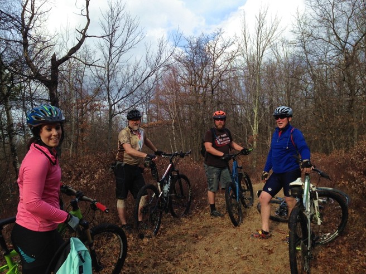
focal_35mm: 33
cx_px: 183
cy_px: 137
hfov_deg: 55.4
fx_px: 349
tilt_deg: +3.1
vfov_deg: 42.9
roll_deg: +0.7
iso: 50
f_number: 2.4
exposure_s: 1/704
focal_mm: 4.12
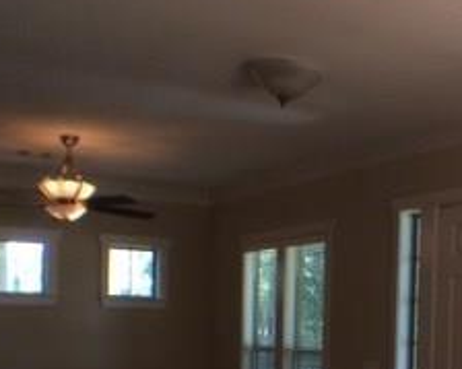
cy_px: 400
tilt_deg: -4.5
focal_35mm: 81
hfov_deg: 22.4
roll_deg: -2.4
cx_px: 495
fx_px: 1107
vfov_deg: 18.3
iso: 50
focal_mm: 4.15
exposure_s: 1/30
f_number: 2.2
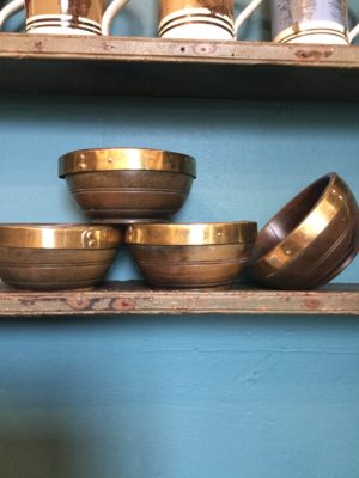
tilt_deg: -1.1
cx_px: 180
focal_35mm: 31
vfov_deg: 58.4
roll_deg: -0.7
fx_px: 429
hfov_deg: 45.4
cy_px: 239
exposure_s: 1/17
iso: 200
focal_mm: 3.3
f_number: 2.4
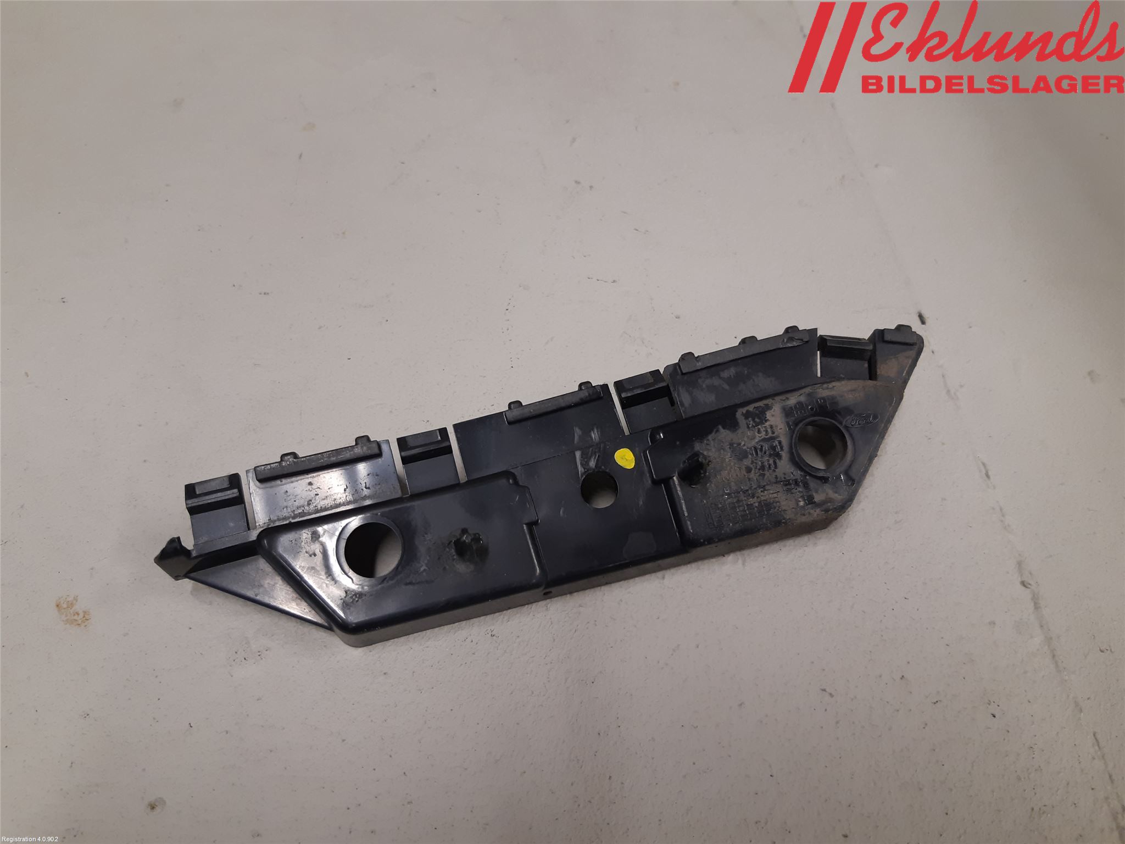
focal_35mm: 26
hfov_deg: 67.3
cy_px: 422
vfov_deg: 53.1
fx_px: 845
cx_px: 562
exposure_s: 1/50
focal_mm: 3.93
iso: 100
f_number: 1.7
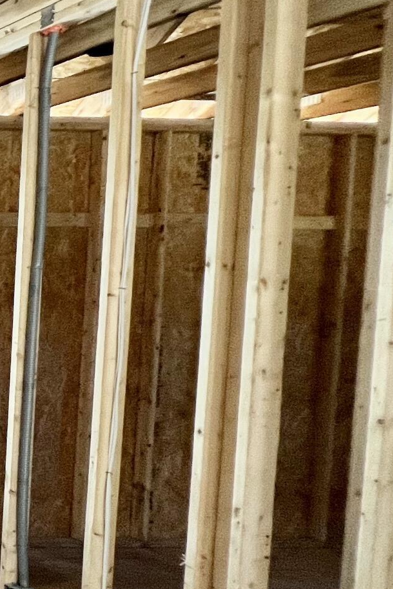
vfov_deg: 45.3
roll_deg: -0.2
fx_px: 704
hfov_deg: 15.6
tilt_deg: -2.4
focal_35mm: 43
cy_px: 331
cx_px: -534
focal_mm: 1.57
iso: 160
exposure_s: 1/99
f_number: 1.8
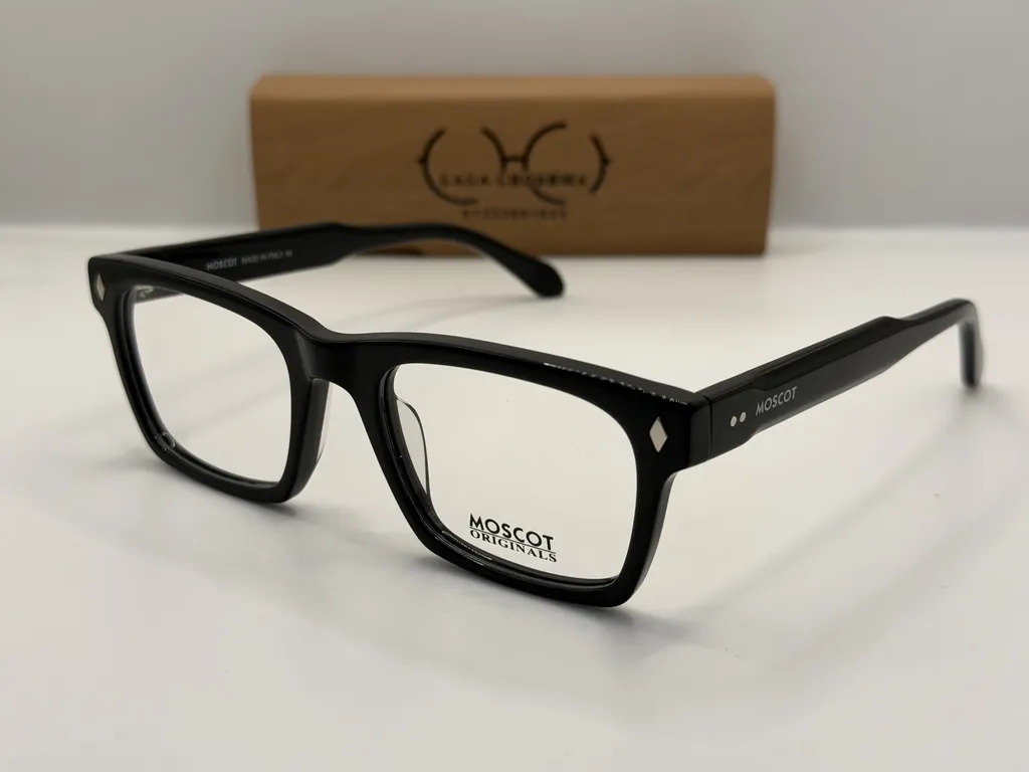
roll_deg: +1.0
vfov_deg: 30.3
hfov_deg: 39.7
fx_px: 1427
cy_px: 386
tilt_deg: -20.2
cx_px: 514
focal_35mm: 48
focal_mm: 6.76
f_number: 1.78
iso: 64
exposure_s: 1/420
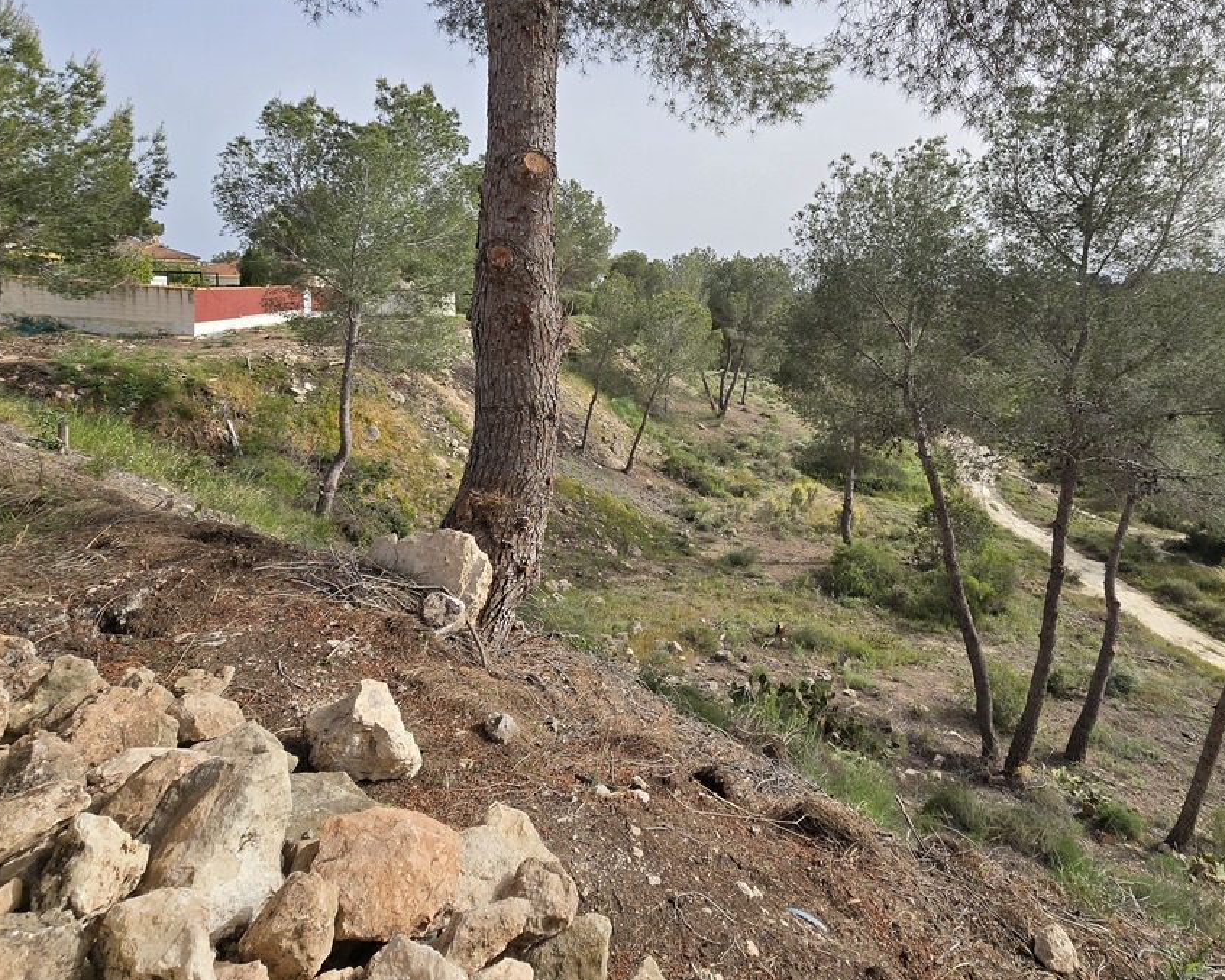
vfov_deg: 72.0
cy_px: 343
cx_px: 699
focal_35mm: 18
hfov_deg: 85.8
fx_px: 653
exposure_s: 1/2134
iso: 50
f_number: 2.2
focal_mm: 2.2
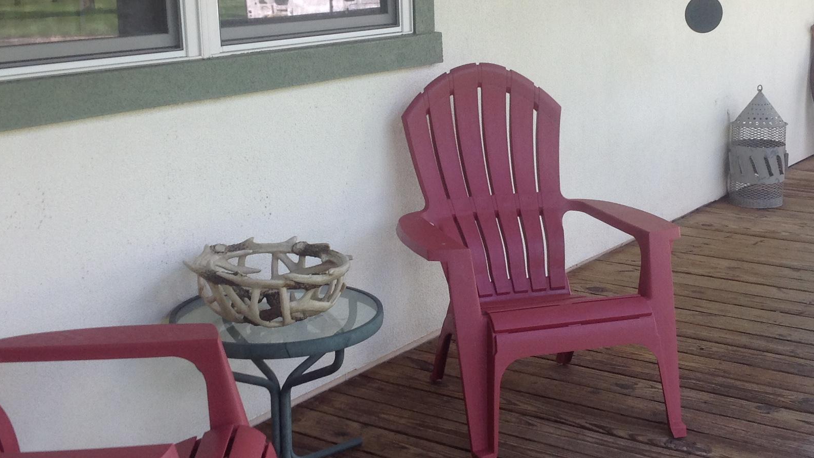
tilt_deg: -10.7
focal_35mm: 62
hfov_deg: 33.8
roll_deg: +0.9
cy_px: 167
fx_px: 1338
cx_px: 471
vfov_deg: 19.4
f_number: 2.4
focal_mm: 4.28
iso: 50
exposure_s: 1/210
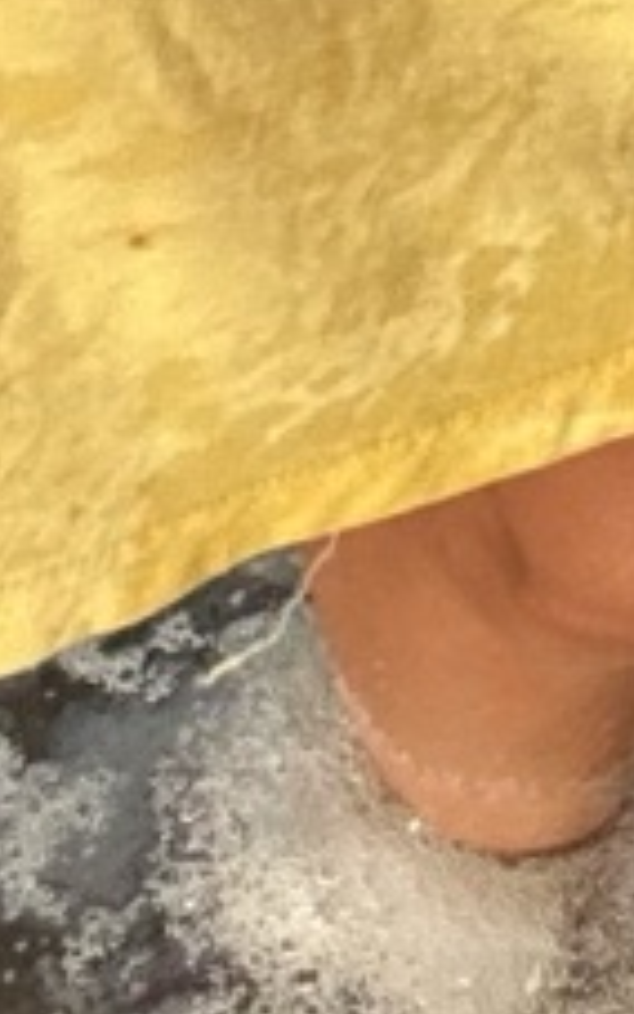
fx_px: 5332
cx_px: 2554
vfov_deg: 10.3
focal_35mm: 193
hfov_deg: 5.8
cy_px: -742
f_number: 1.9
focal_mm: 2.69
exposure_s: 1/1284
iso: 25
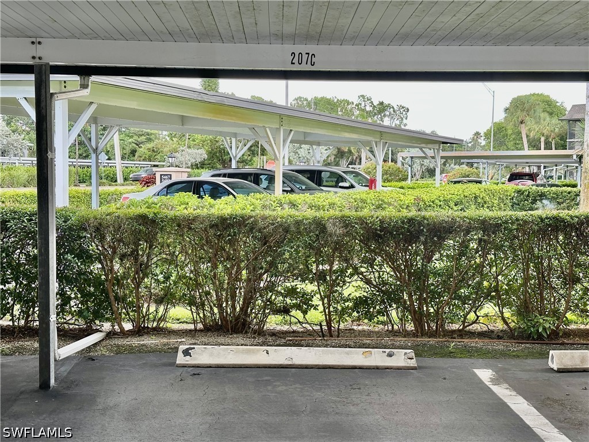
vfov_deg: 30.3
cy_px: 221
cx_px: 294
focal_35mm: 48
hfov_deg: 39.7
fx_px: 817
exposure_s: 1/197
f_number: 1.78
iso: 64
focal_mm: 6.86
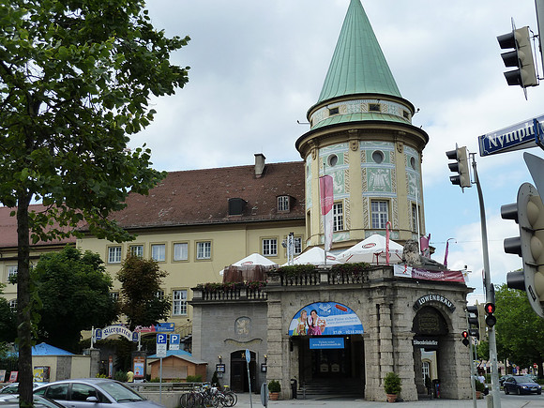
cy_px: 204
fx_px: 691
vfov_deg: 32.9
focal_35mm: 44
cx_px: 272
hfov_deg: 42.9
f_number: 4
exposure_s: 1/320
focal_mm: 7.3
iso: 125
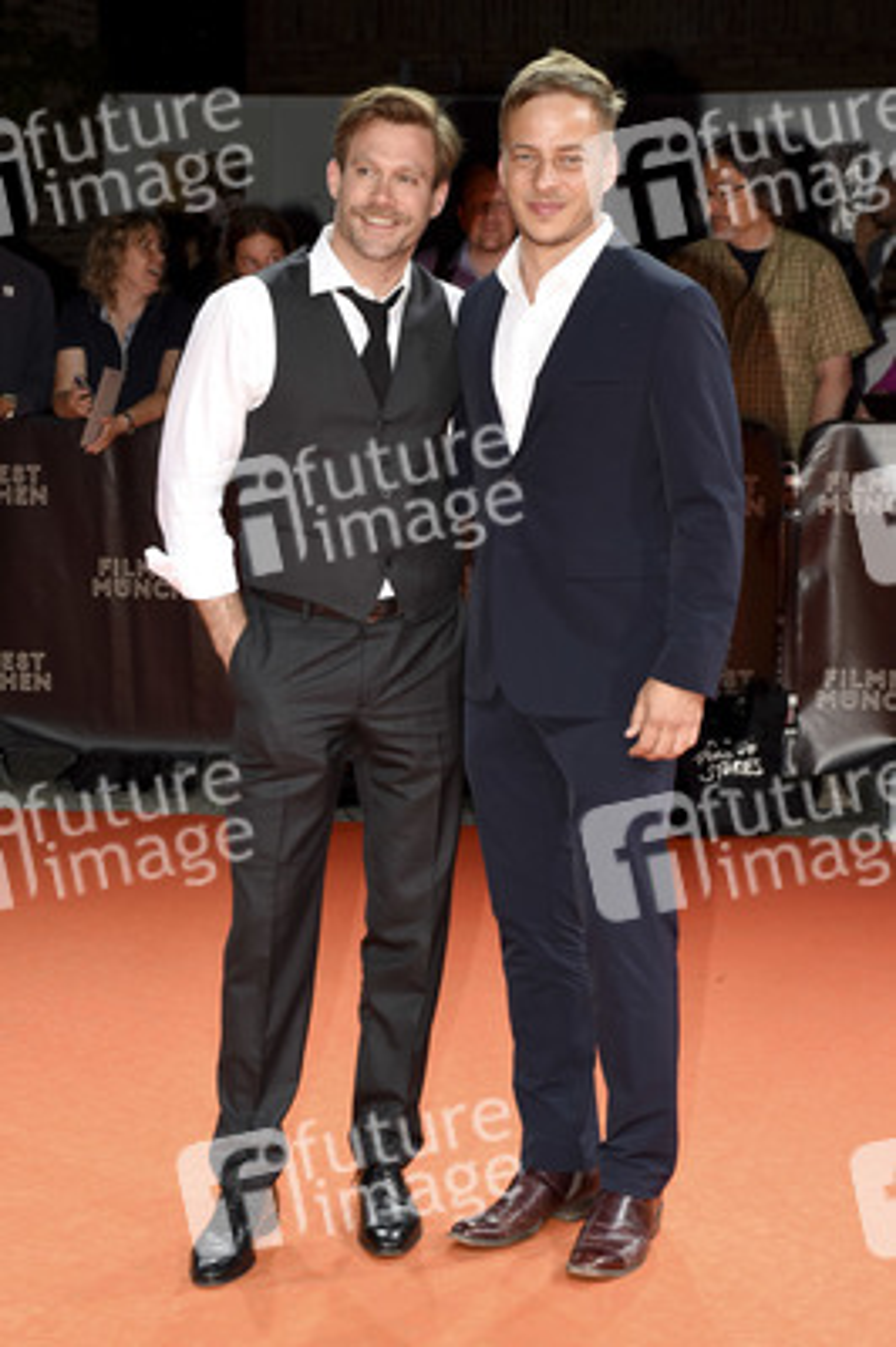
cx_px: 448
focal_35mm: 72
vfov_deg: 28.1
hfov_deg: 18.9
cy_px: 674
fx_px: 2692
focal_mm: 48
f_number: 6.3
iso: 400
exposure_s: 1/160
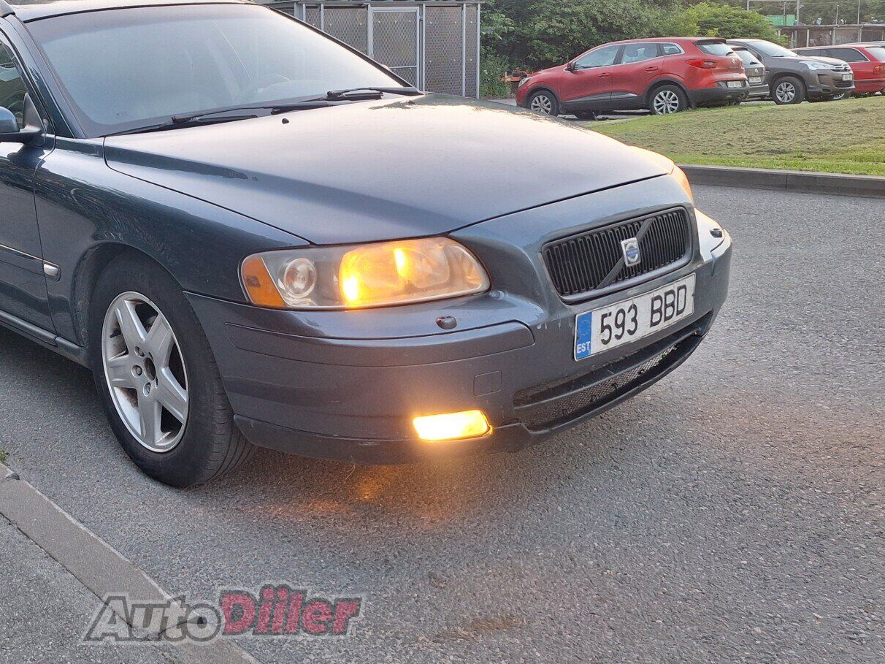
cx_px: 222
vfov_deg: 37.9
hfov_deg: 48.2
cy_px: 184
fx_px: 946
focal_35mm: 37
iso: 200
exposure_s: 1/50
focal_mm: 5.54
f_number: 1.8
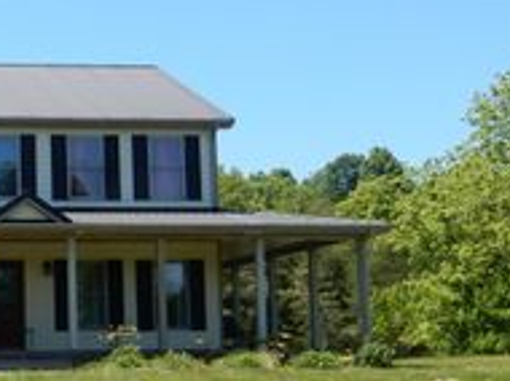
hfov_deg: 22.4
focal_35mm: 79
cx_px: -137
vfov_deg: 18.6
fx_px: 1162
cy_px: 248
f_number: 4
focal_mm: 5.4
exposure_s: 1/800
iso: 125
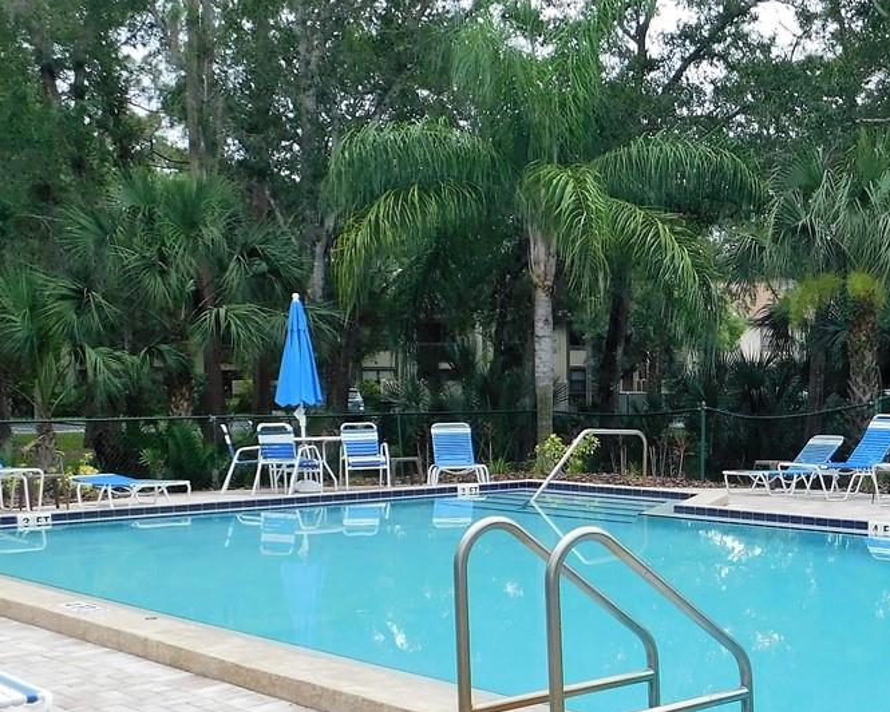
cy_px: 491
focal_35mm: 54
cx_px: 749
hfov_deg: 33.4
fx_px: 1422
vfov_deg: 27.9
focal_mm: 4
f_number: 3
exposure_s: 1/320
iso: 125
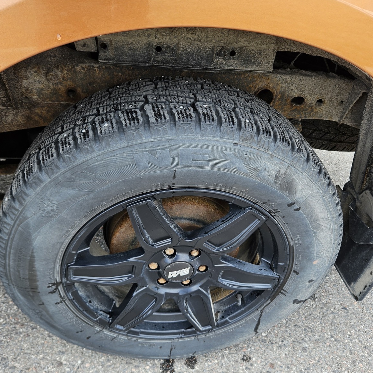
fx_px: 341
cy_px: 207
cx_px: 190
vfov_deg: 57.2
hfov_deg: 57.3
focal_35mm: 28
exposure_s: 1/180
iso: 32
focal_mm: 5.4
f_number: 1.8
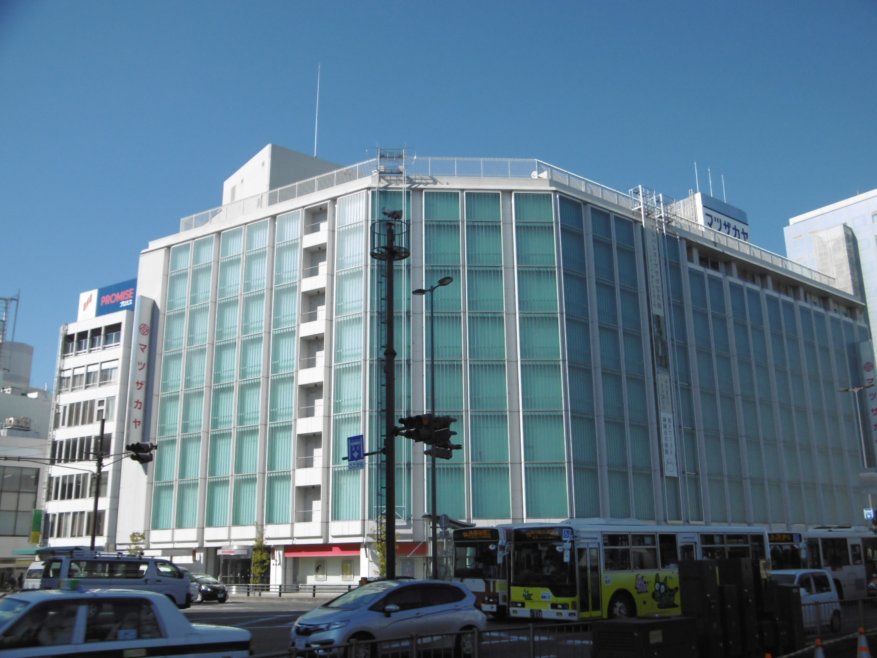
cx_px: 438
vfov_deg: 37.7
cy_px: 329
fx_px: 963
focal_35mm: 38
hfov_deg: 49.0
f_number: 9.3
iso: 250
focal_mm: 6.8
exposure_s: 1/500
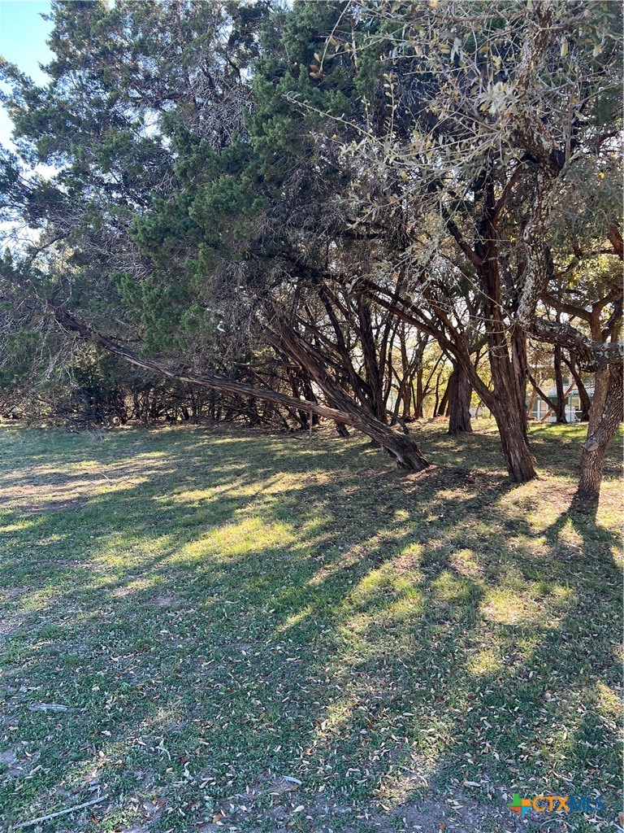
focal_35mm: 26
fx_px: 625
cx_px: 312
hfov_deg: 53.1
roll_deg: -0.3
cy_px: 416
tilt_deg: -2.7
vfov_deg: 67.3
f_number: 1.5
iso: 40
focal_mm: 5.7
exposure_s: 1/192
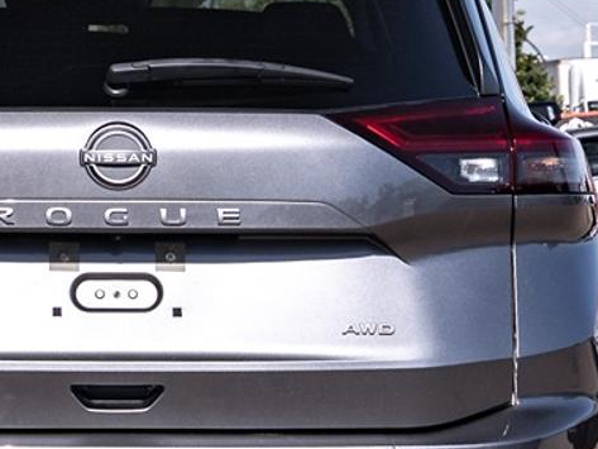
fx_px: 5806
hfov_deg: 5.9
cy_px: -21
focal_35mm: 336
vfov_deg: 4.4
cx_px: 94
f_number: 8
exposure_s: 1/200
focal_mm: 62
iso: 100
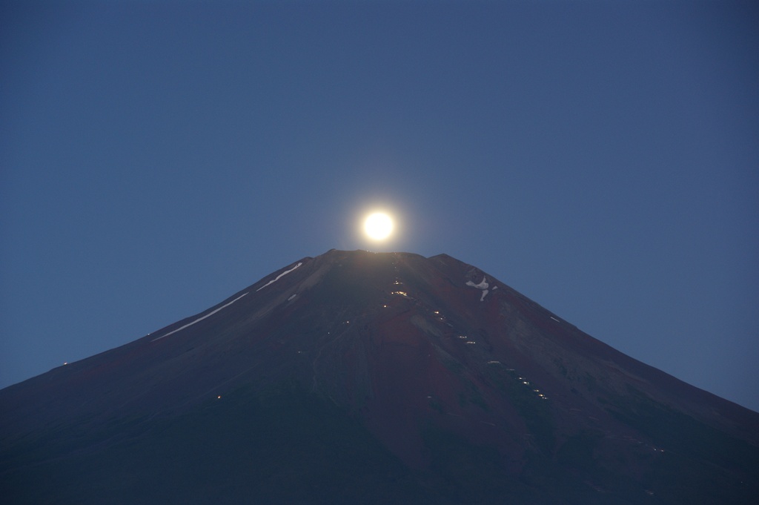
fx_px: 2370
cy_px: 252
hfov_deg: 18.2
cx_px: 380
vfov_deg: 12.2
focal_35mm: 112
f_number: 5.6
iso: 200
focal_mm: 75
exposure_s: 2
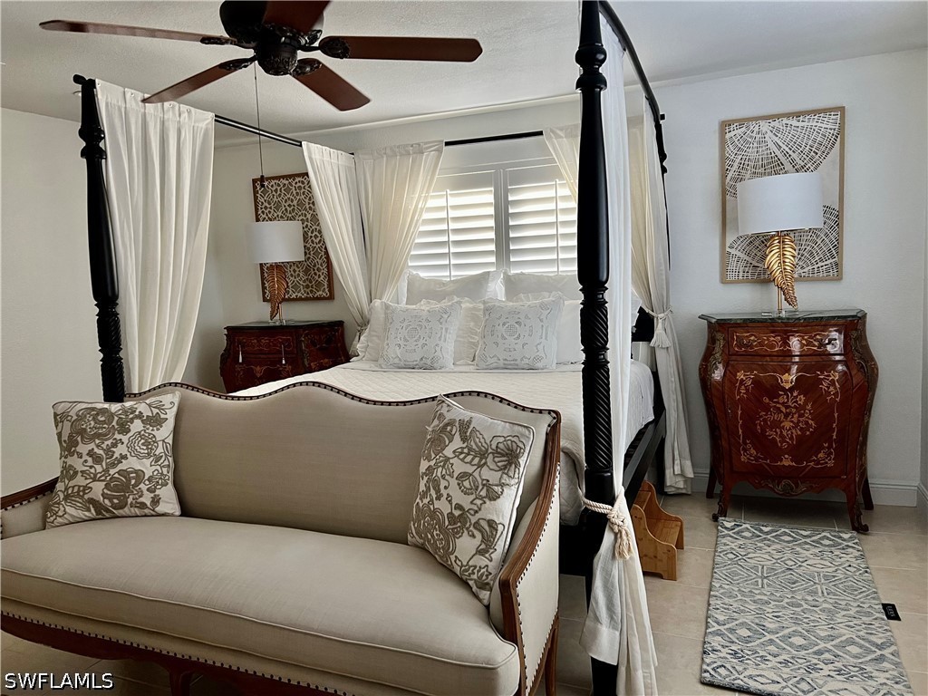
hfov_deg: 67.3
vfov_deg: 53.1
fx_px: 697
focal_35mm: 26
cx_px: 464
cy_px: 348
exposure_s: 1/60
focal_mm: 5.7
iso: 160
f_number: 1.5
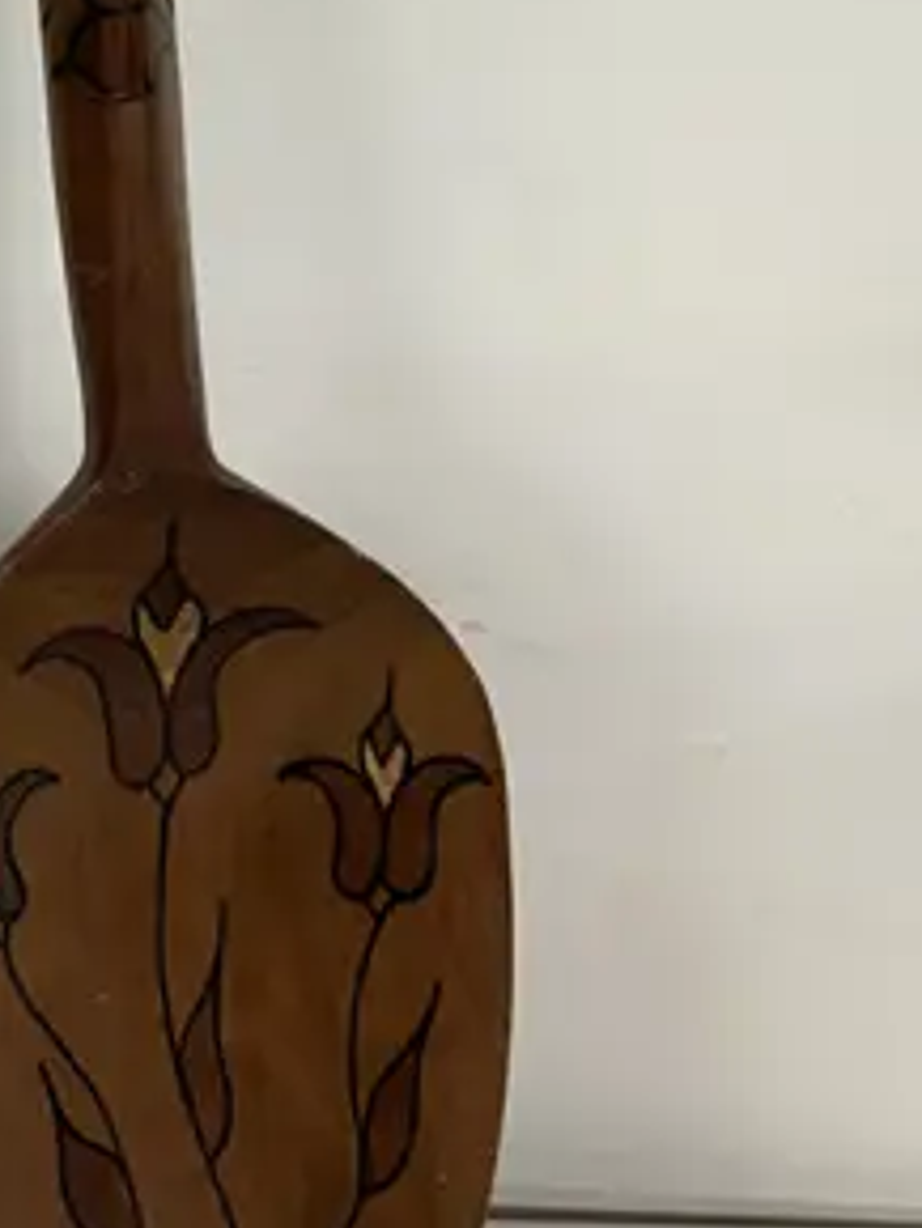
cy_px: -336
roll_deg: -1.8
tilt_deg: -14.2
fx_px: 3016
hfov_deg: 16.8
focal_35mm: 85
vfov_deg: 21.1
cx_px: -98
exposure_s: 1/100
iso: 125
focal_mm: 6.86
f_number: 1.78
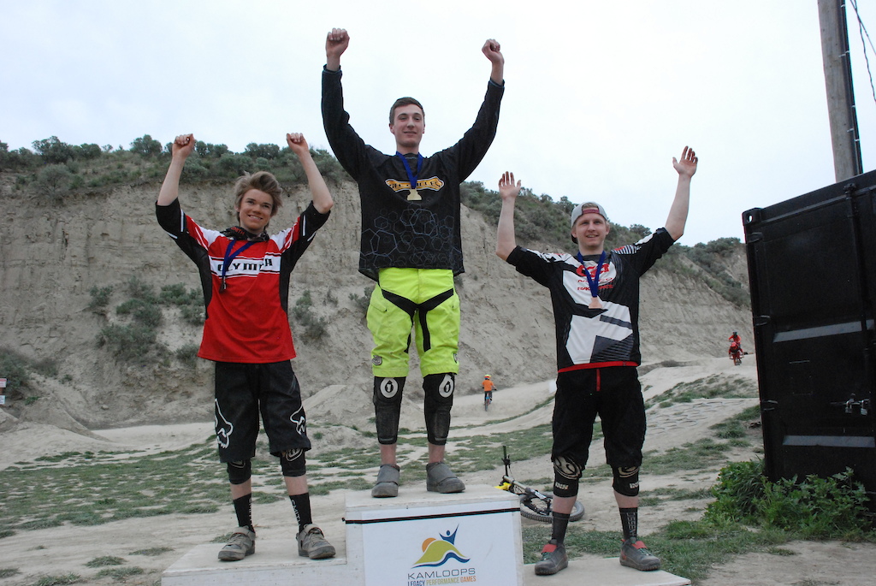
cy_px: 293
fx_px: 804
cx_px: 438
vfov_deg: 40.1
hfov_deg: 57.2
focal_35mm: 33
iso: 1600
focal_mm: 22
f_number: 7.1
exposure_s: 1/1600
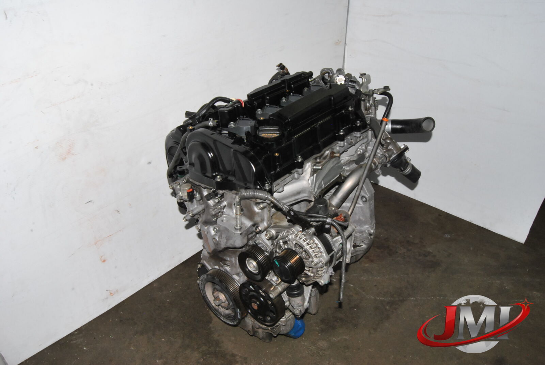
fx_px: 432
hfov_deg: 64.5
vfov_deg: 45.8
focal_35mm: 28
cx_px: 272
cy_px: 182
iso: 800
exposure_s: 1/60
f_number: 22
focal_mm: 19
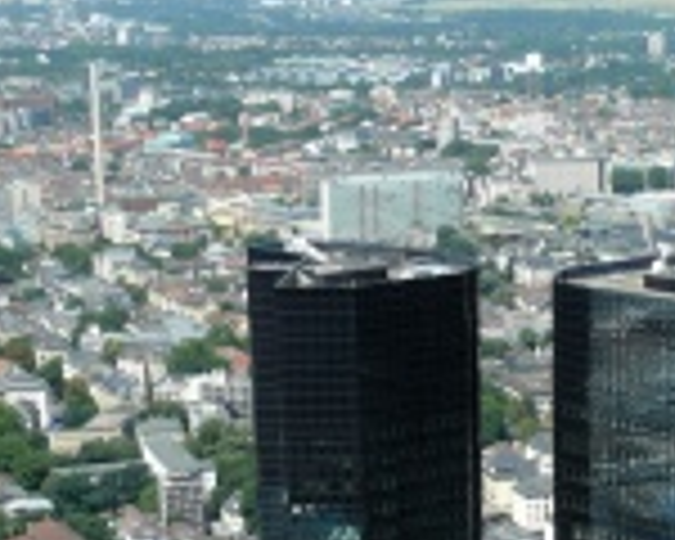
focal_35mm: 109
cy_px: 688
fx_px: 2178
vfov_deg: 13.6
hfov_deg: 17.0
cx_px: 770
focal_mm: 7.4
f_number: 5.6
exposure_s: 1/400
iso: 100
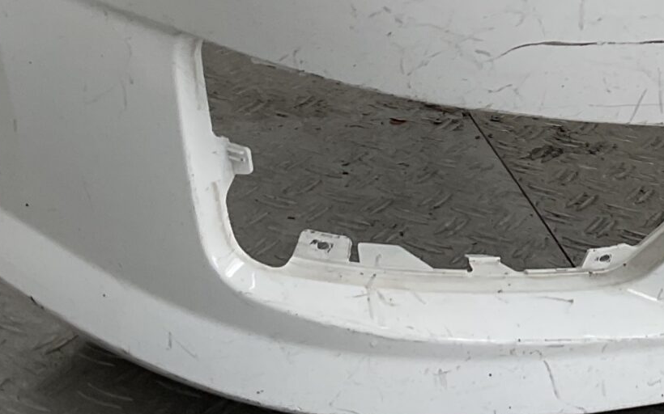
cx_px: 636
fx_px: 1737
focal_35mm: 96
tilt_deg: -17.4
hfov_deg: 21.0
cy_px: -91
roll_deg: -6.8
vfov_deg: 13.2
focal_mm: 3
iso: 16
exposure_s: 1/534
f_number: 1.8
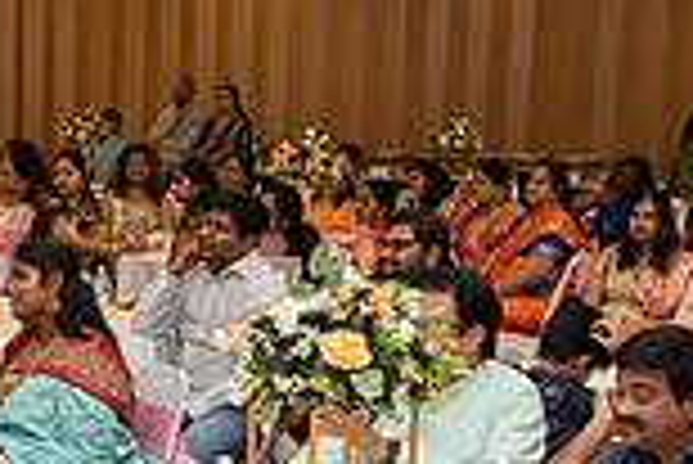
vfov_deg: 14.6
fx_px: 1773
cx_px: 94
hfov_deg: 21.7
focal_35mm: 92
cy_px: 471
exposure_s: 1/160
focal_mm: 24
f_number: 4
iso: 1250
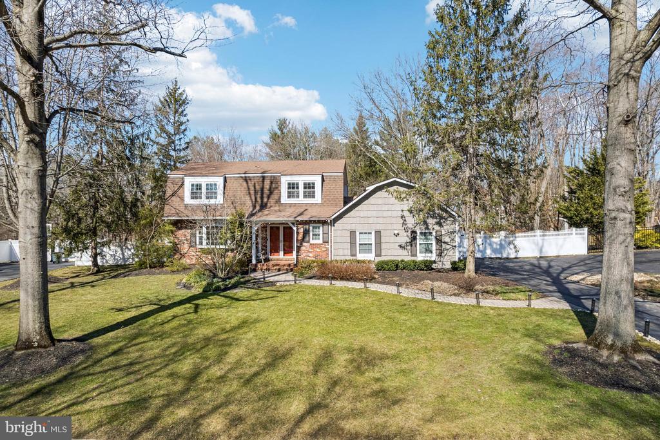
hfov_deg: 78.6
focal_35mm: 22
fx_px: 403
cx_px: 330
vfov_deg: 57.2
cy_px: 220
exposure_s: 1/1500
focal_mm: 8.38
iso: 100
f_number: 2.8
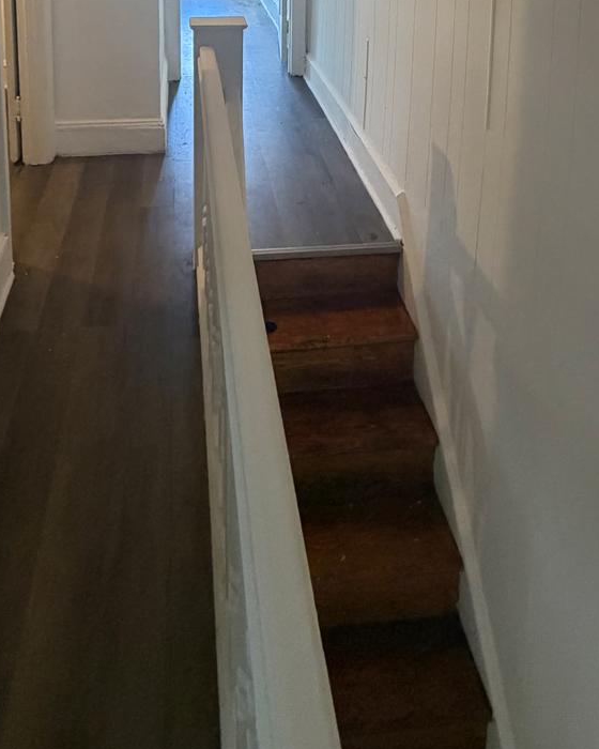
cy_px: -59
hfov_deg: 48.1
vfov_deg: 45.5
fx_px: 665
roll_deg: +0.2
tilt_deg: -7.9
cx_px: 226
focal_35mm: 30
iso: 500
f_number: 2.2
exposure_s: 1/60
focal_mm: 2.22
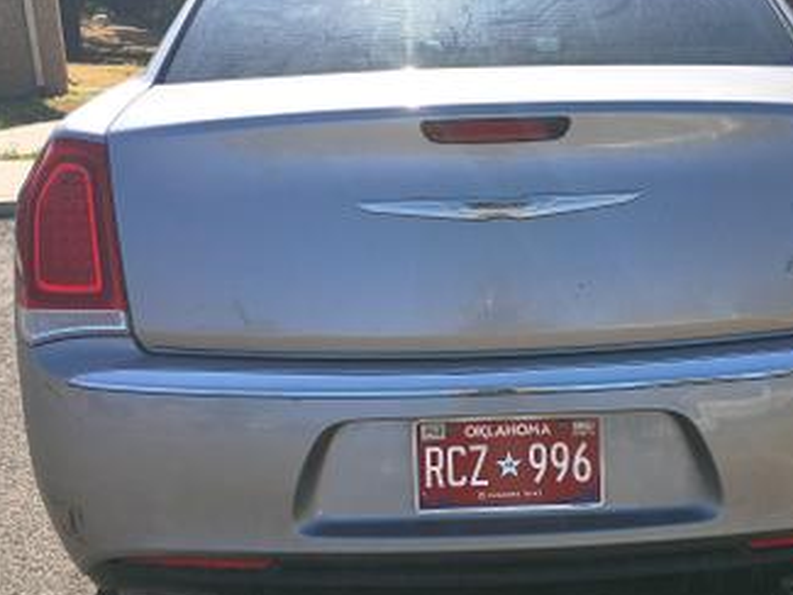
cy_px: 332
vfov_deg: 32.2
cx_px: 508
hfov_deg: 41.7
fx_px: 1031
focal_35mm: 45
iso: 100
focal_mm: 4.27
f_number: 1.8
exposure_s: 1/1070
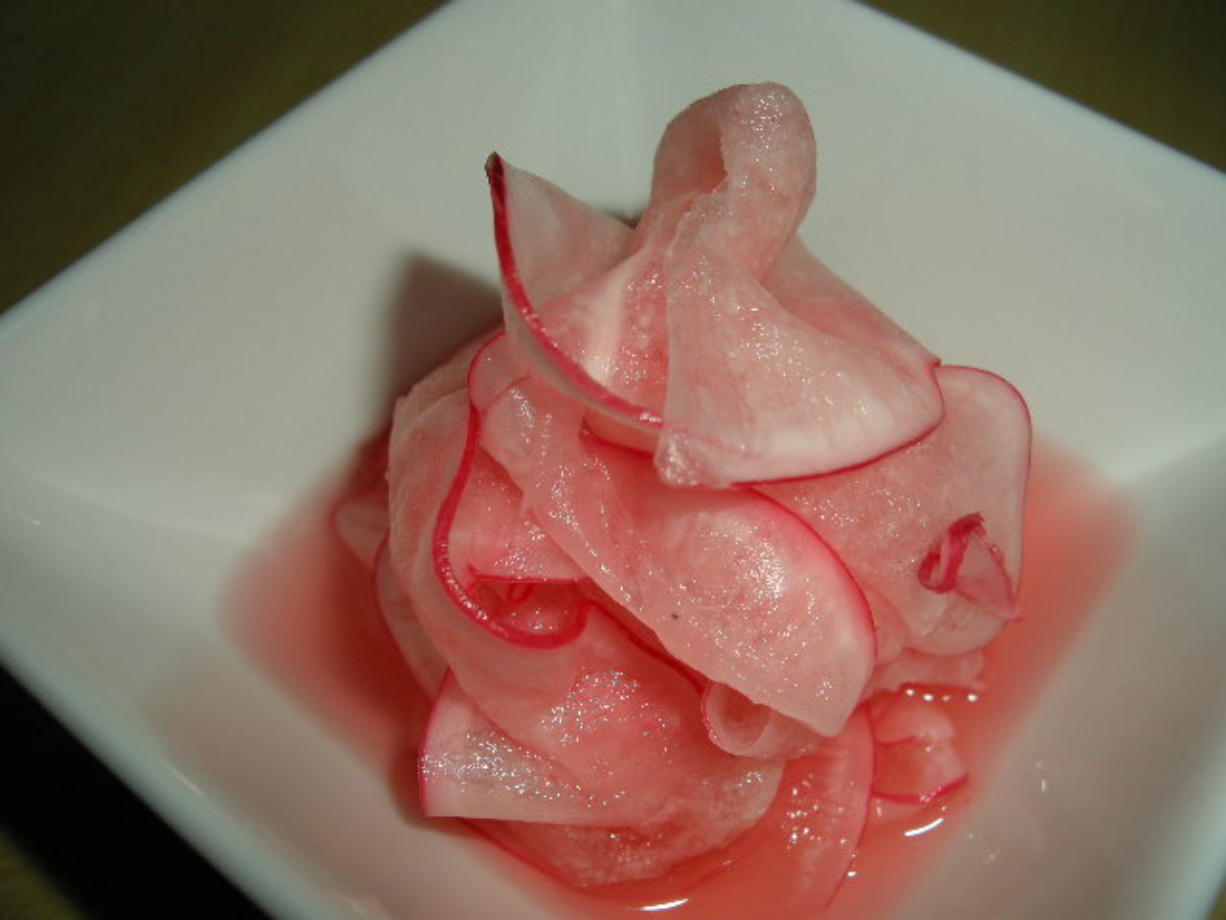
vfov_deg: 38.7
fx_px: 1310
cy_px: 460
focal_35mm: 37
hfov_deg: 50.1
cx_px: 613
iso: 64
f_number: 8
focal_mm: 7.9
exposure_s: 1/60
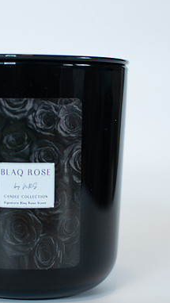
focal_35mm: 96
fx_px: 769
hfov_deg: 12.5
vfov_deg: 22.2
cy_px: 170
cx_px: 23
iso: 200
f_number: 2.5
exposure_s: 1/200
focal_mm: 35
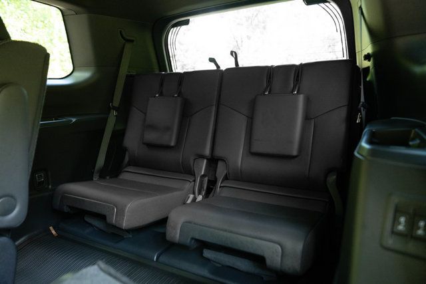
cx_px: 213
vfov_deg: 53.2
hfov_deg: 73.7
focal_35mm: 24
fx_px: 284
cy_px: 142
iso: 2000
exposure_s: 1/250
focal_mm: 24
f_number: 3.2
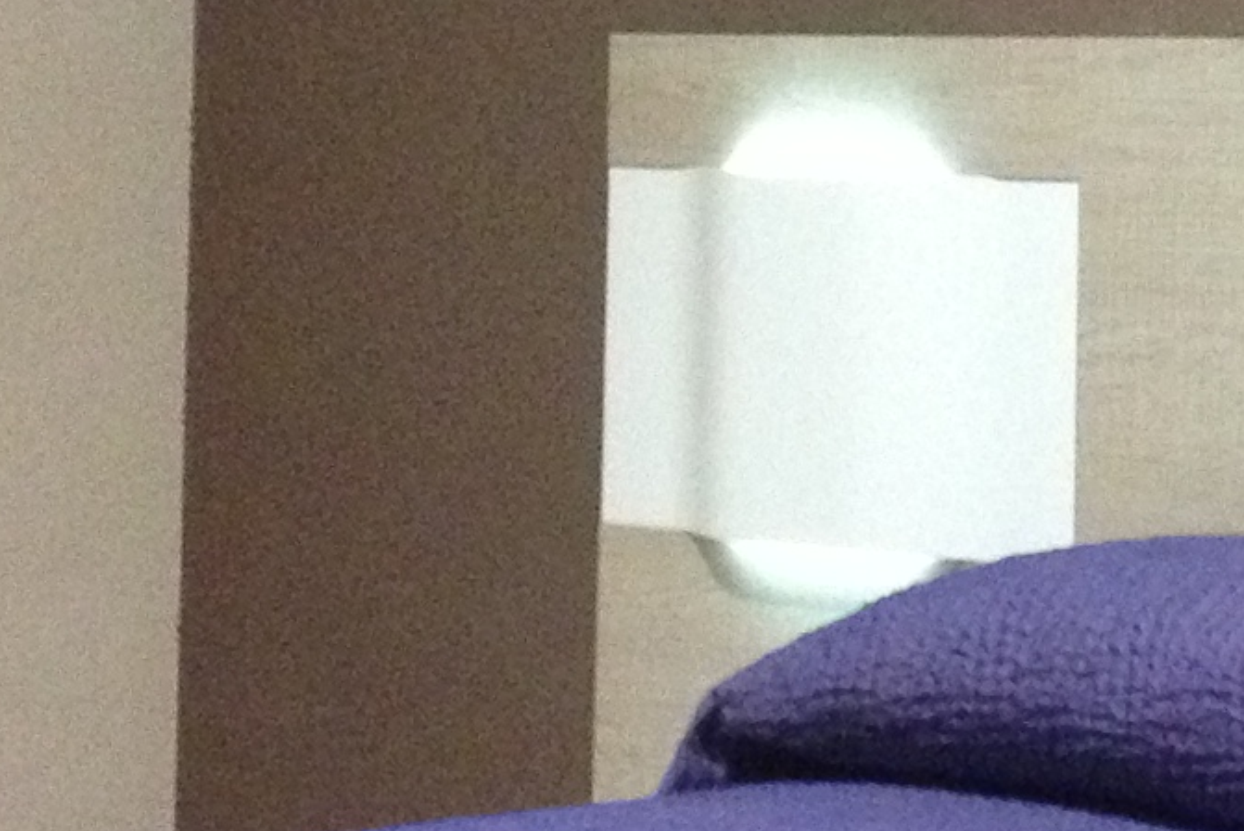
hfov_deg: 11.4
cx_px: 1400
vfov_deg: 7.7
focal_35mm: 177
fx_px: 6119
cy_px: -69
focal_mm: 4.28
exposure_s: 1/20
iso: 400
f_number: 2.4
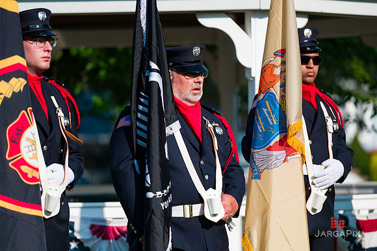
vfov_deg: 6.9
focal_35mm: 200
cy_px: 126
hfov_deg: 10.3
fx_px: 2093
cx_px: 188
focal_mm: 200
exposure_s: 1/4000
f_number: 3.2
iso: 200
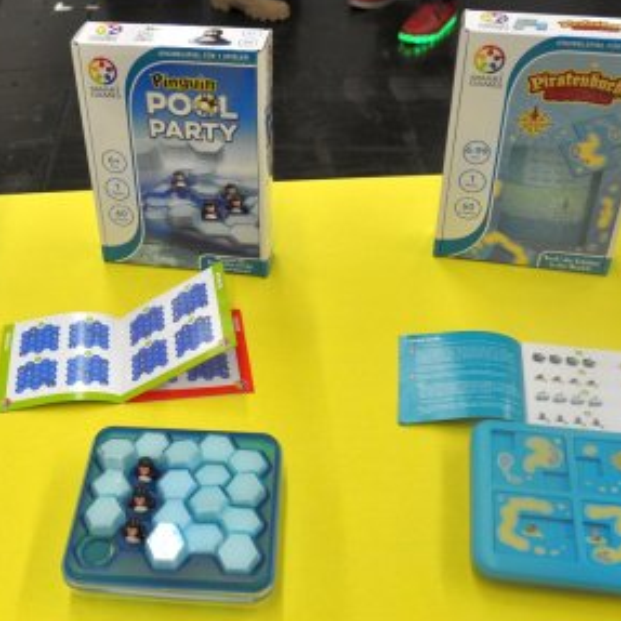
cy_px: 333
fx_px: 1015
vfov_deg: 34.0
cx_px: 188
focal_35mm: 50
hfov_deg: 33.6
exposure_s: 1/60
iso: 450
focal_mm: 22
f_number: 4
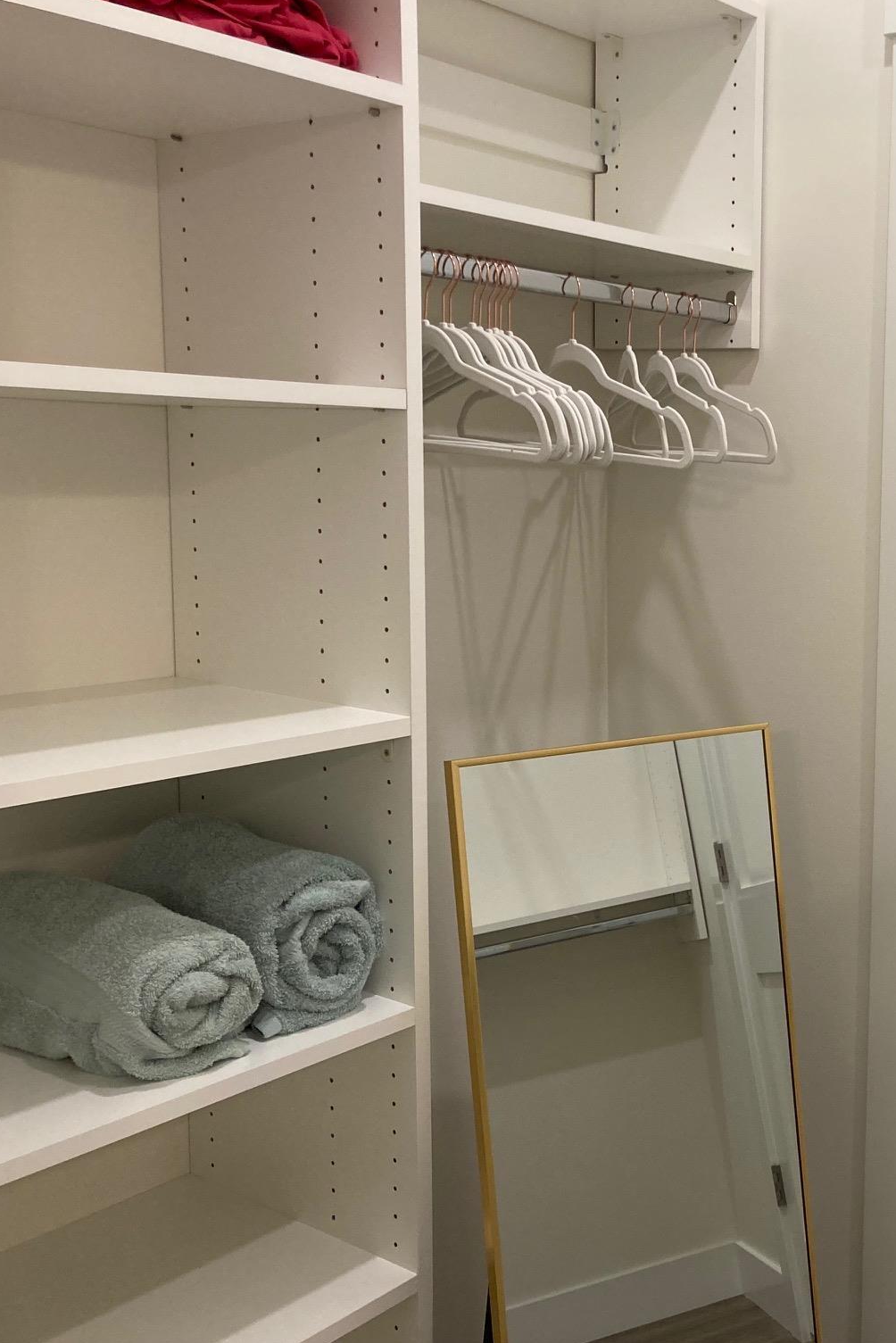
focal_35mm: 39
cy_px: 671
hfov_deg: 31.8
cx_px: 880
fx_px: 1455
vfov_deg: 49.5
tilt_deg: -7.0
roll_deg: -1.4
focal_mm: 3.99
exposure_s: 1/60
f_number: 1.8
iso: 100
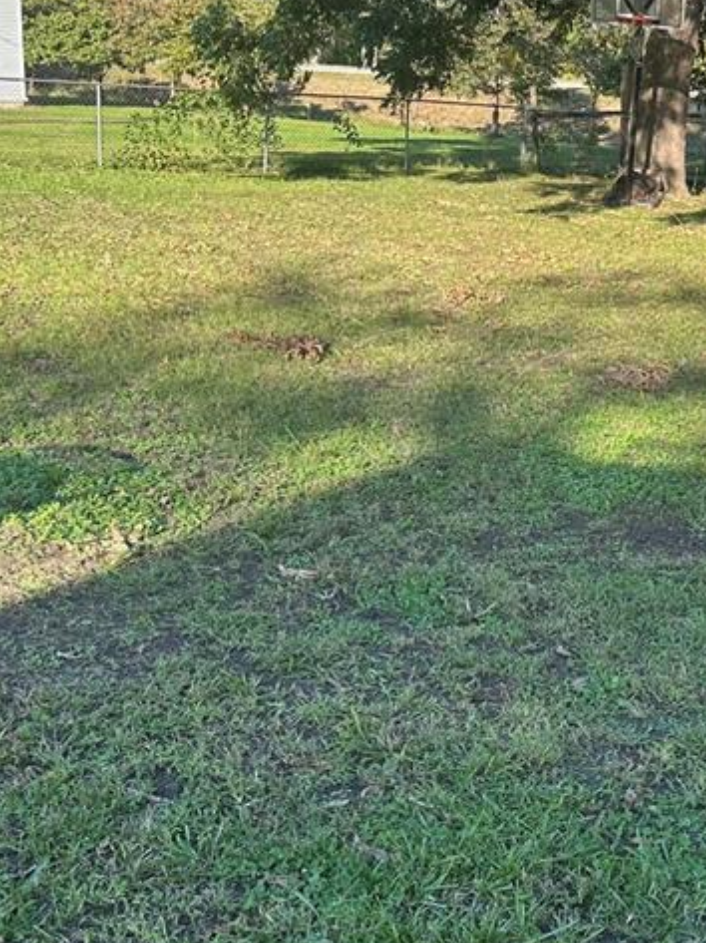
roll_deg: -2.4
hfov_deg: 27.0
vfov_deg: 36.8
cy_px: 455
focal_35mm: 52
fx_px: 1416
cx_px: 636
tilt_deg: -15.1
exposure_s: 1/829
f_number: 1.78
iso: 80
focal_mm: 6.86
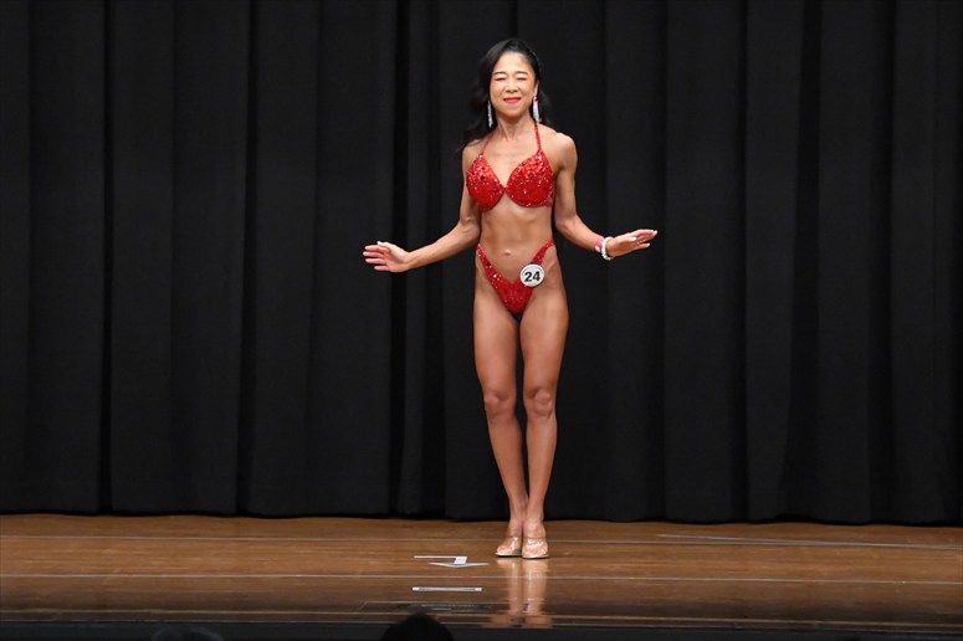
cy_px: 320
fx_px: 6417
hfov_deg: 8.6
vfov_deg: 5.7
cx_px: 482
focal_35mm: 240
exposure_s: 1/400
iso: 8000
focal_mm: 160
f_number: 5.6
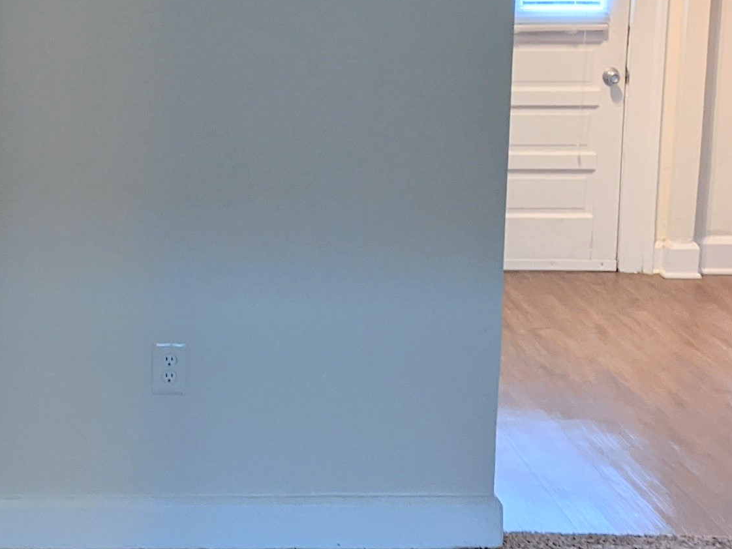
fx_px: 2052
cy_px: 330
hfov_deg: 20.1
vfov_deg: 15.2
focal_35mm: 97
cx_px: 175
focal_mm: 4.38
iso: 55
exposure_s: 1/24
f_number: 1.73
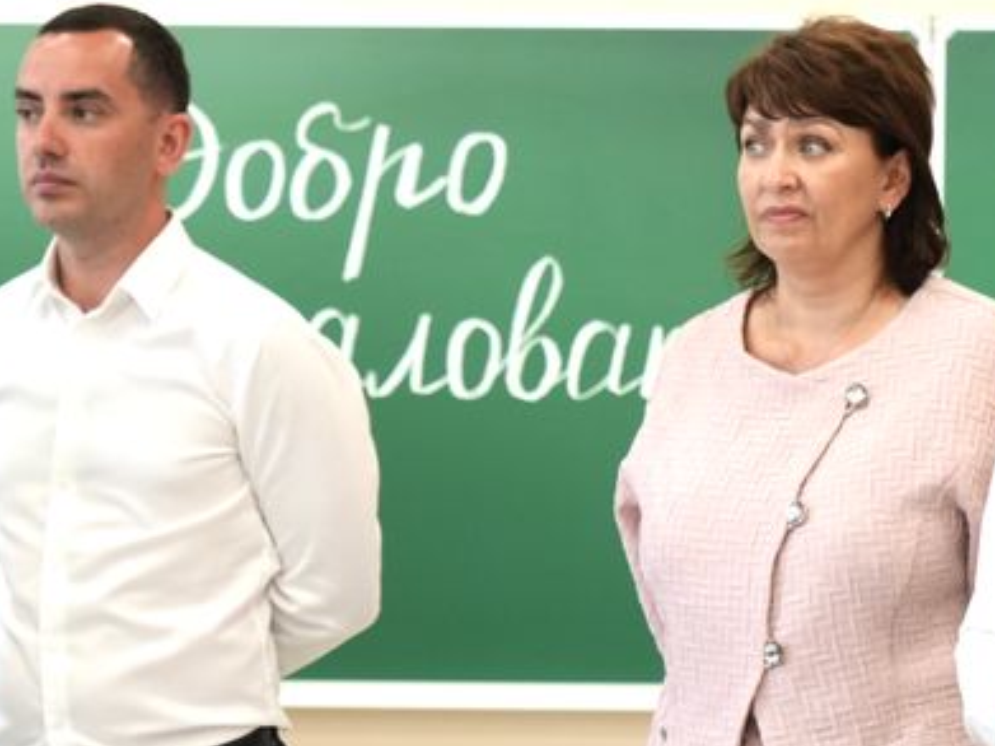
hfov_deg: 11.5
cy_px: 382
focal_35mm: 172
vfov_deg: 8.6
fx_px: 4942
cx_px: 701
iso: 640
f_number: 4
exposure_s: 1/200
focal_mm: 67
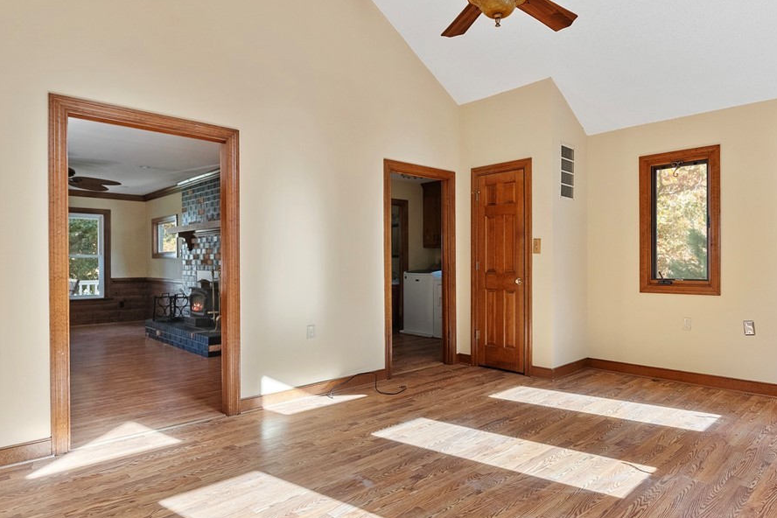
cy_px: 272
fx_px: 475
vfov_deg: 57.2
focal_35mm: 22
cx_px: 459
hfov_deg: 77.8
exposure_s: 1/10
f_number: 8
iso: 800
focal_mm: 18
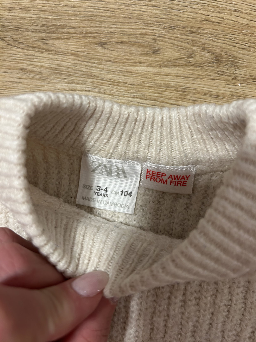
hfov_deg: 53.1
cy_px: 171
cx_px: 128
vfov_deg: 67.3
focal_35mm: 26
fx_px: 256
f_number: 1.5
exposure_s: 1/50
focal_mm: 5.7
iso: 200
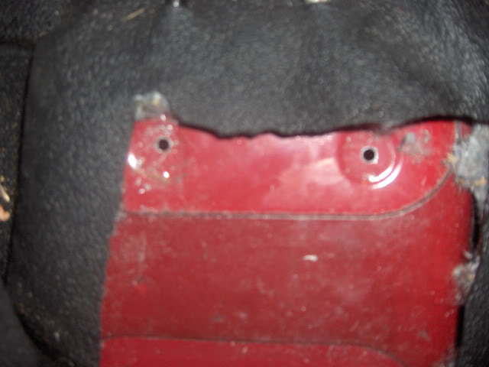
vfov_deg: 36.8
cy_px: 184
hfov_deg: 47.9
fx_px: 551
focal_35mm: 39
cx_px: 244
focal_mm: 8
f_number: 2.8
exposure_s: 1/60
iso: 100
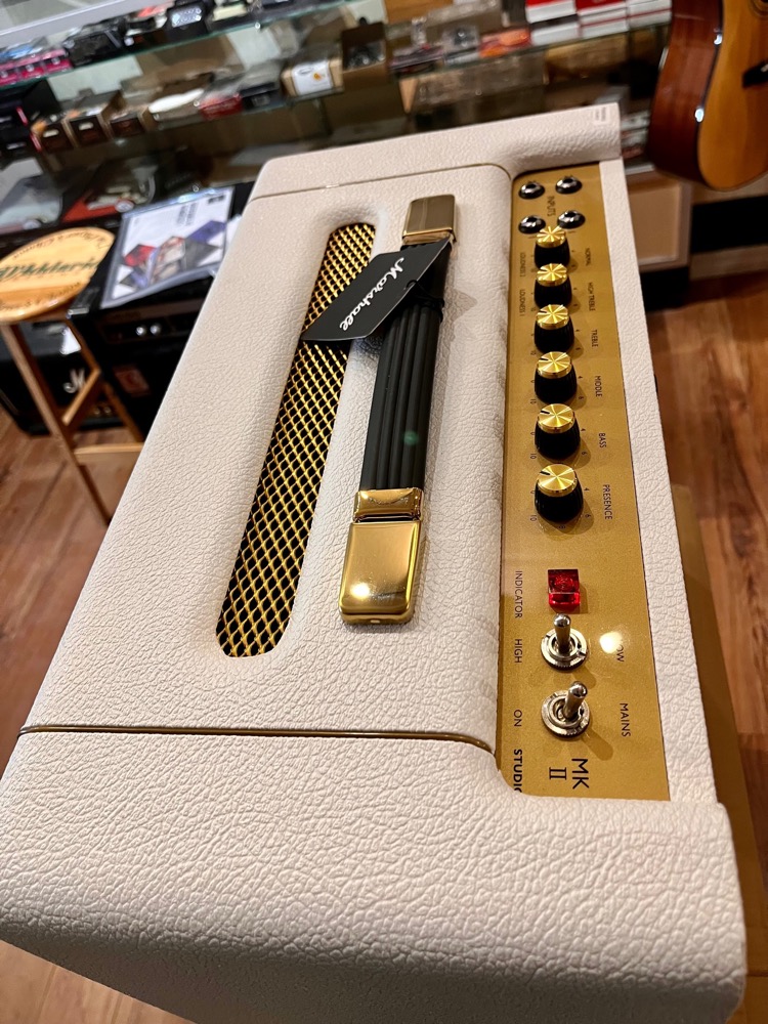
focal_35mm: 26
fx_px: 769
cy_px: 512
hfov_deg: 53.1
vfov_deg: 67.3
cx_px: 384
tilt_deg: -46.4
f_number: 1.6
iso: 160
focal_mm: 5.1
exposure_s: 1/60
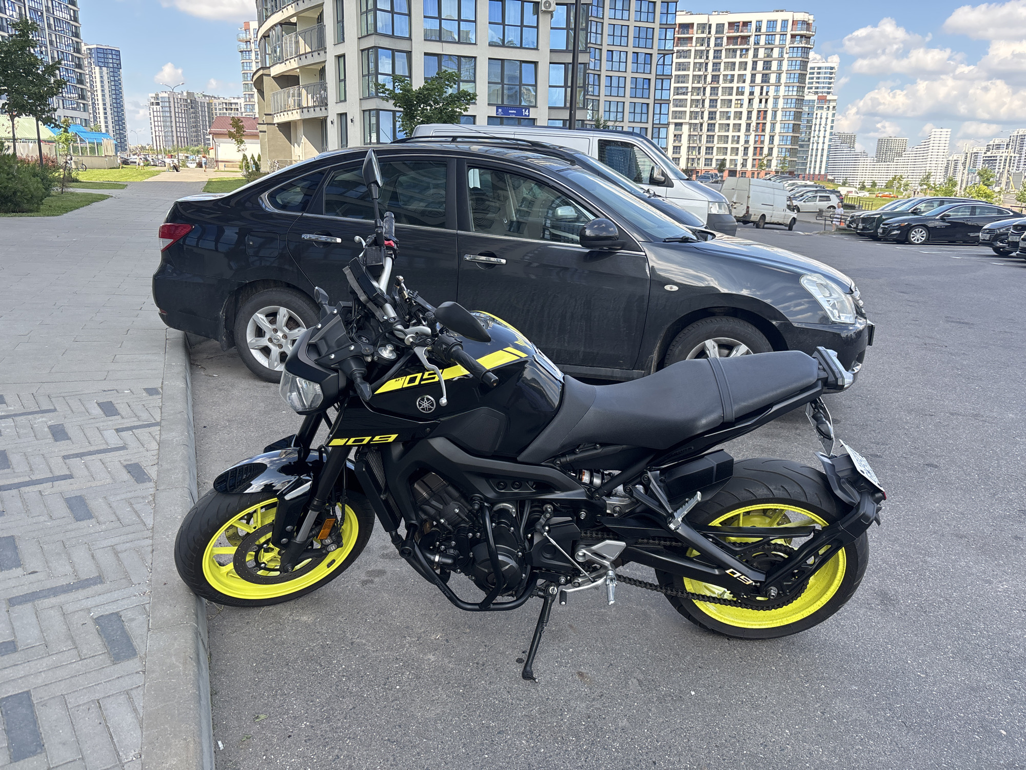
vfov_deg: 53.1
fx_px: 771
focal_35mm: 26
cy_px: 385
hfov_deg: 67.3
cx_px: 513
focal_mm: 5.96
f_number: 1.6
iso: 50
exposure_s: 1/531
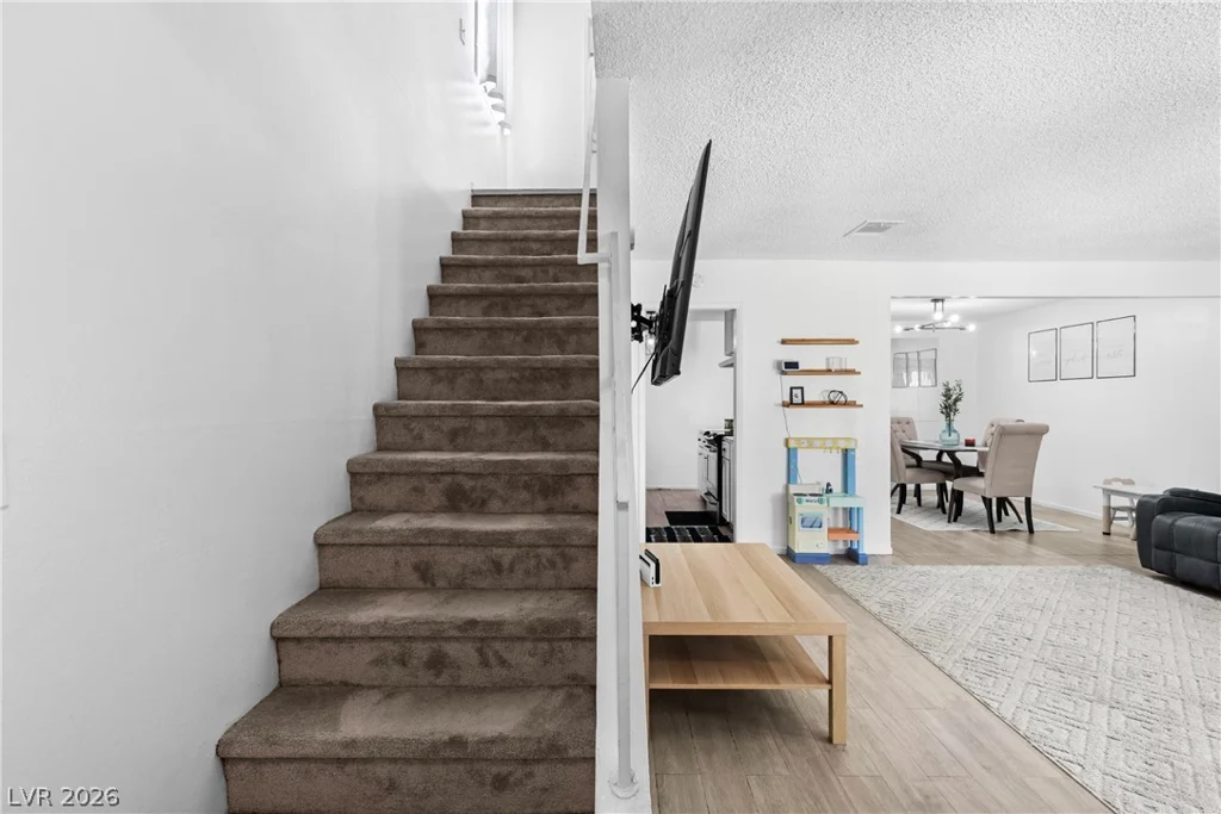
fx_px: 577
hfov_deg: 93.3
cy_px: 407
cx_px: 610
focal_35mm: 17
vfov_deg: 70.5
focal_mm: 17
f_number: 8
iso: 400
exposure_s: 1/8
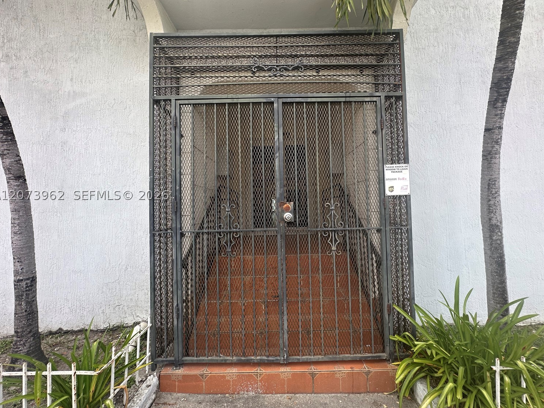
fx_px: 236
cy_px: 195
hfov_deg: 98.1
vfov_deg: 81.7
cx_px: 281
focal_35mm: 15
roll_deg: +0.9
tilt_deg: +2.8
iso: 40
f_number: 2.2
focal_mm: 2.22
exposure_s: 1/290
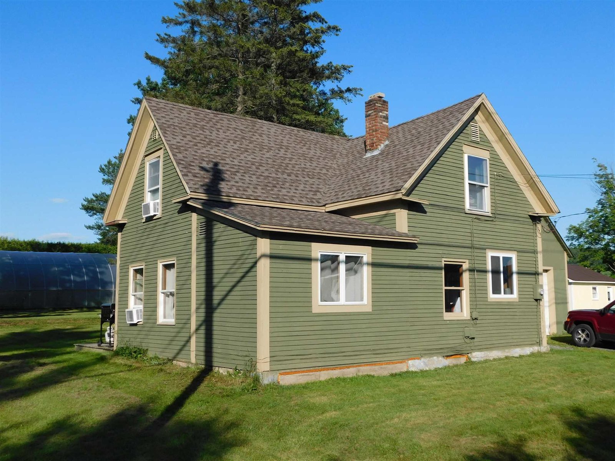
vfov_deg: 39.7
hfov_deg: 51.4
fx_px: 640
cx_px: 308
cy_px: 230
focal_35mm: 36
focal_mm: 6.3
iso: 125
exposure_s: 1/400
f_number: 7
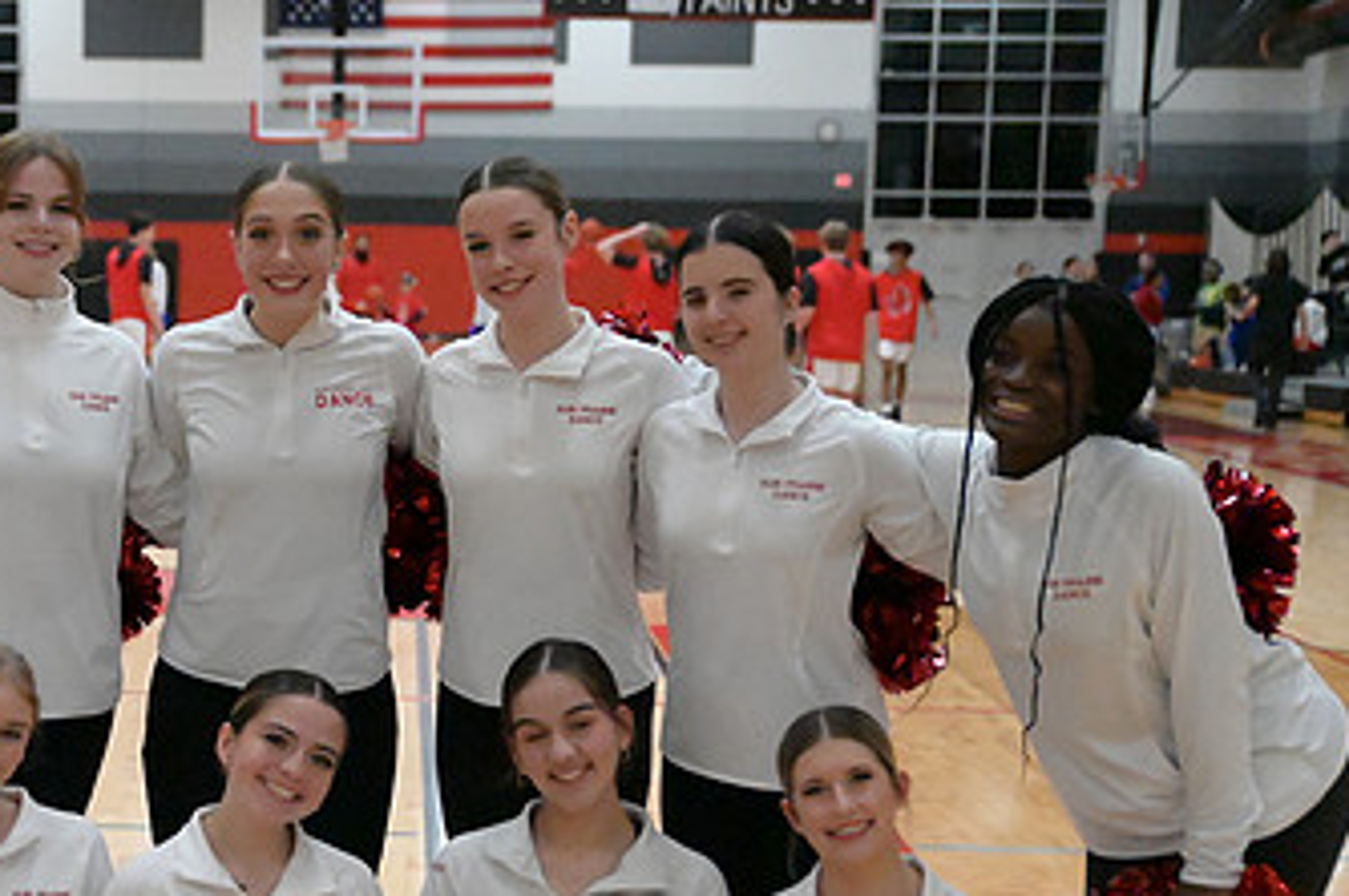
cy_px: 650
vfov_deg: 18.5
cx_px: 242
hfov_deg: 27.1
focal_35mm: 73
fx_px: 2733
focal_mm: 42
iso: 36000
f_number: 2.8
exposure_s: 1/8000
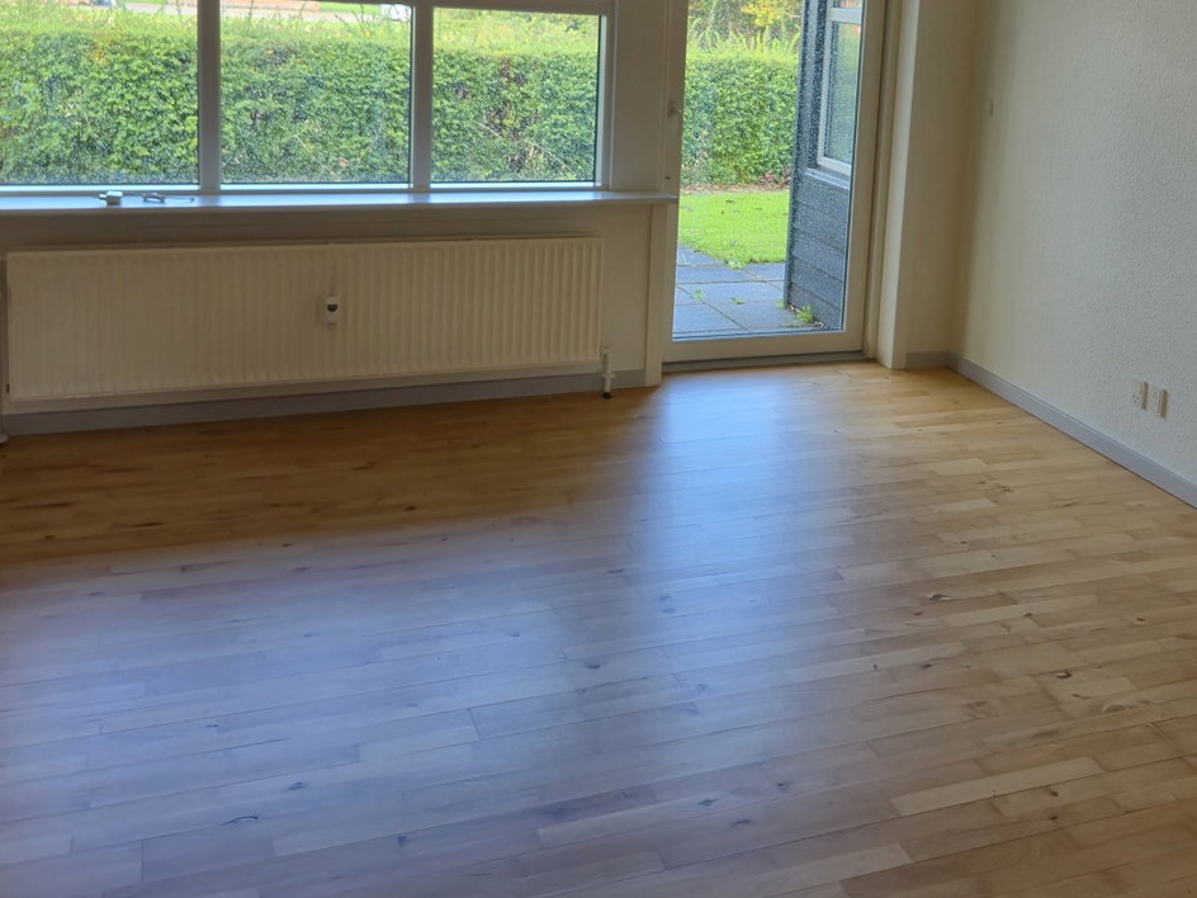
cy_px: 180
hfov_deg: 46.9
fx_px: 1349
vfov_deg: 35.6
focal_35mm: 39
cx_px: 818
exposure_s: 1/100
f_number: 1.8
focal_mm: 5.4
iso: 32
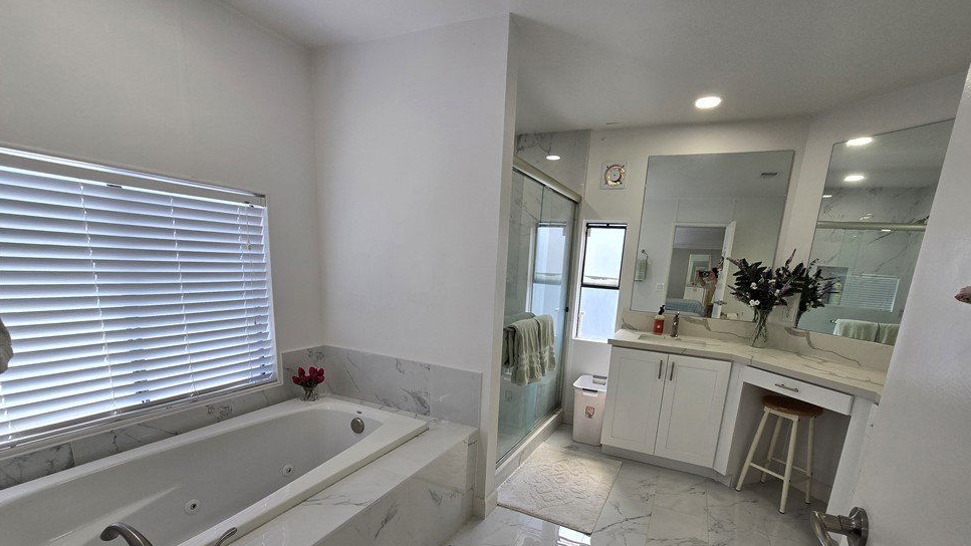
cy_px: 354
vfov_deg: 69.0
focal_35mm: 15
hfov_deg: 102.9
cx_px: 511
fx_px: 386
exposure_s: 1/120
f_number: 2.2
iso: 64
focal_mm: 2.2
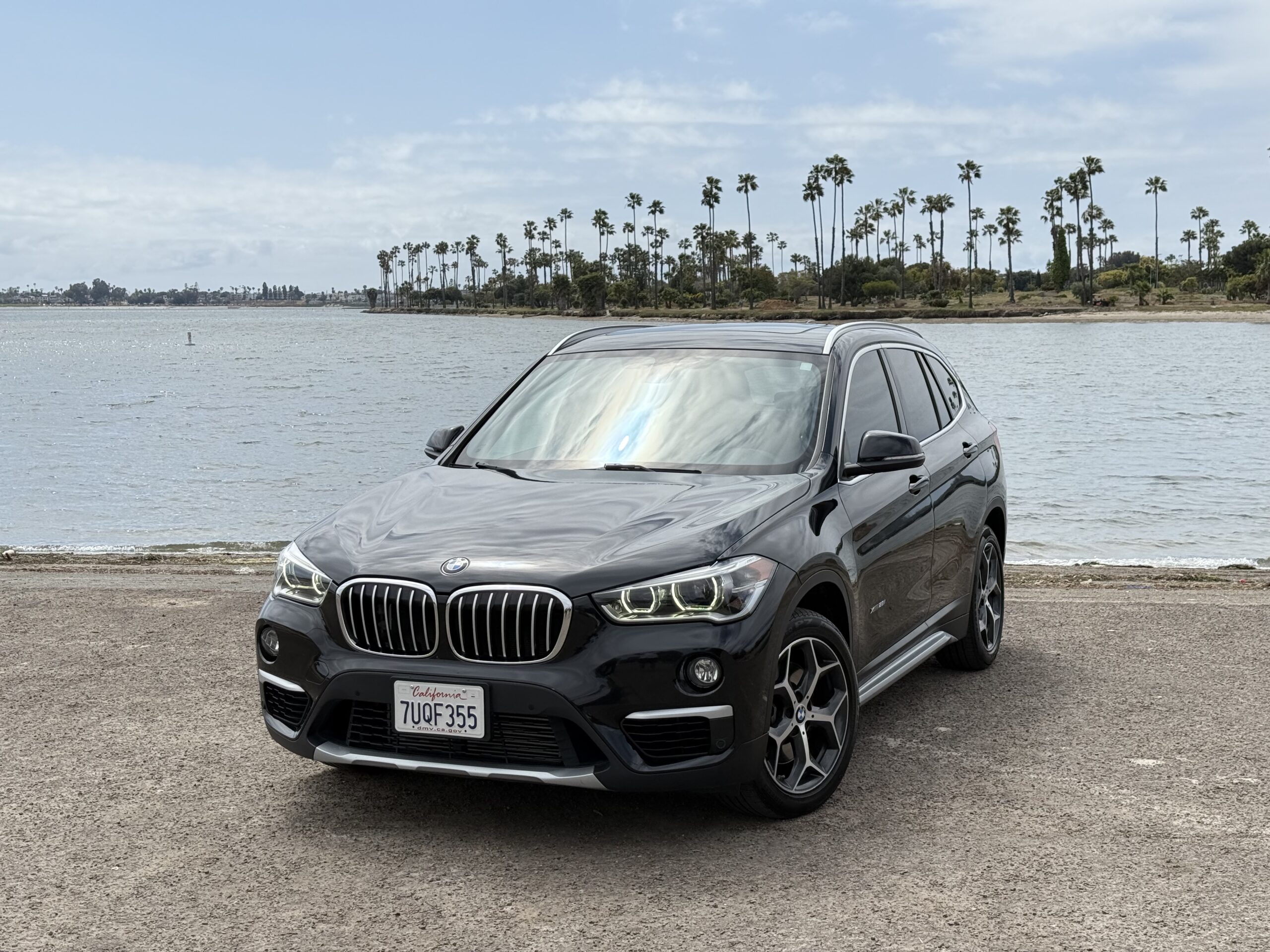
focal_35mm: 48
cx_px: 635
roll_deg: +0.2
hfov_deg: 39.7
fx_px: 1761
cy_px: 476
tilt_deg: -5.1
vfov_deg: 30.3
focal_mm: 6.76
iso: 100
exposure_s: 1/6024
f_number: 1.78
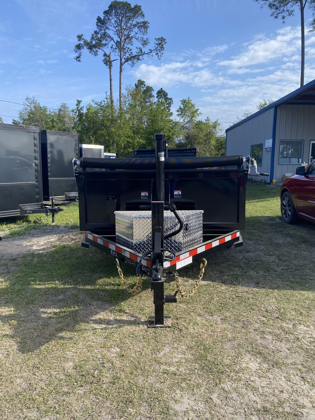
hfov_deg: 53.1
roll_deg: +0.1
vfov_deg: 67.3
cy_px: 210
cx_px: 158
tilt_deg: -7.1
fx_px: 315
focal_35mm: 26
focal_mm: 4.25
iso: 32
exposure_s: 1/1543
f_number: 1.8
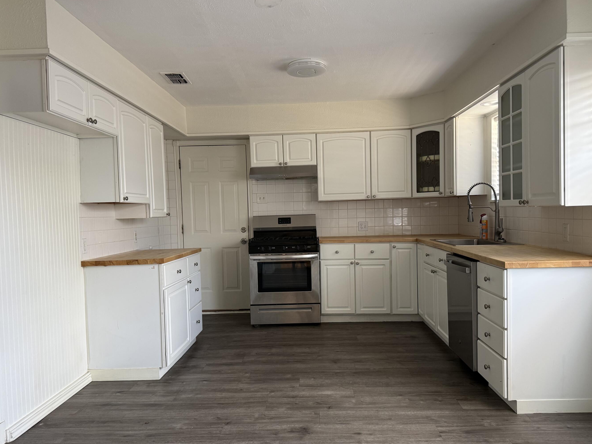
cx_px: 299
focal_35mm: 27
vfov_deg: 51.3
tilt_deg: -2.4
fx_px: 462
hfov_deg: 65.3
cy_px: 236
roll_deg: +1.5
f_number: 1.78
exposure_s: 1/109
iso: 200
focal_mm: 6.76
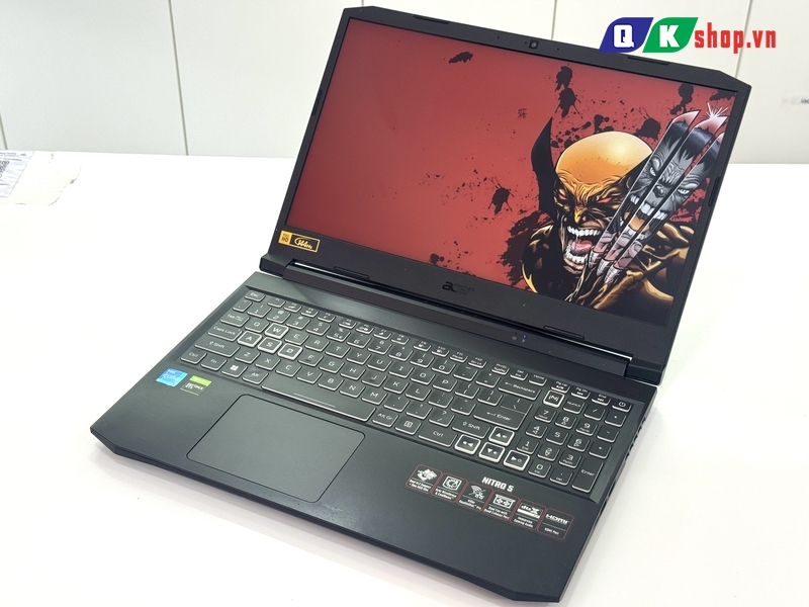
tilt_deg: -35.8
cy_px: 304
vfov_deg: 30.3
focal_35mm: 48
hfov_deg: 39.7
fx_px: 1122
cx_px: 404
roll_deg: -0.5
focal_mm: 6.76
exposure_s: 1/100
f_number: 1.78
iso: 64
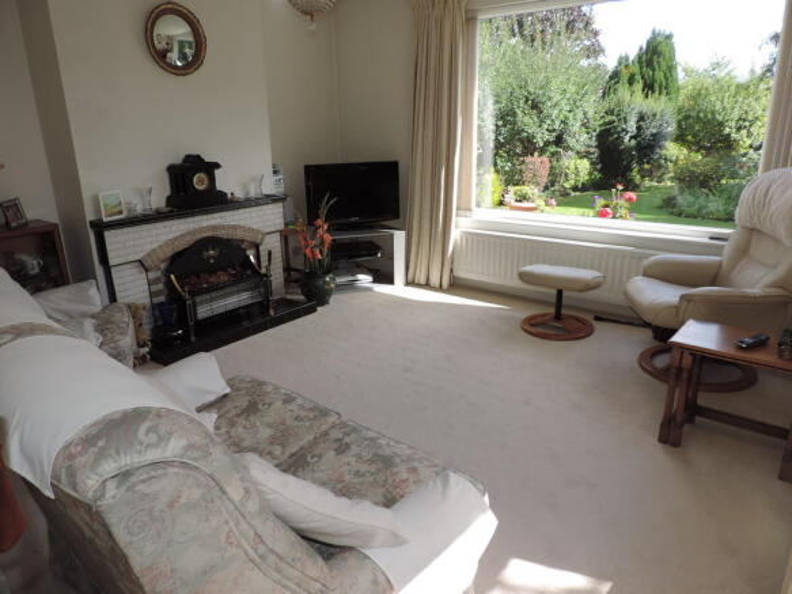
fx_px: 549
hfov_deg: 71.6
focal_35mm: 24
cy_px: 297
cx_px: 396
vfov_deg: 56.8
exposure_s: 1/160
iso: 80
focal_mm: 4.3
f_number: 3
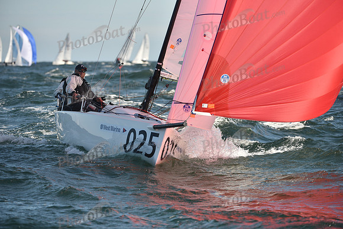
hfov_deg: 7.6
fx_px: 2573
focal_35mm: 270
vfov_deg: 5.1
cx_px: 172
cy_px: 114
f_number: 5.6
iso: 250
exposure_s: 1/1250
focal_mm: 270
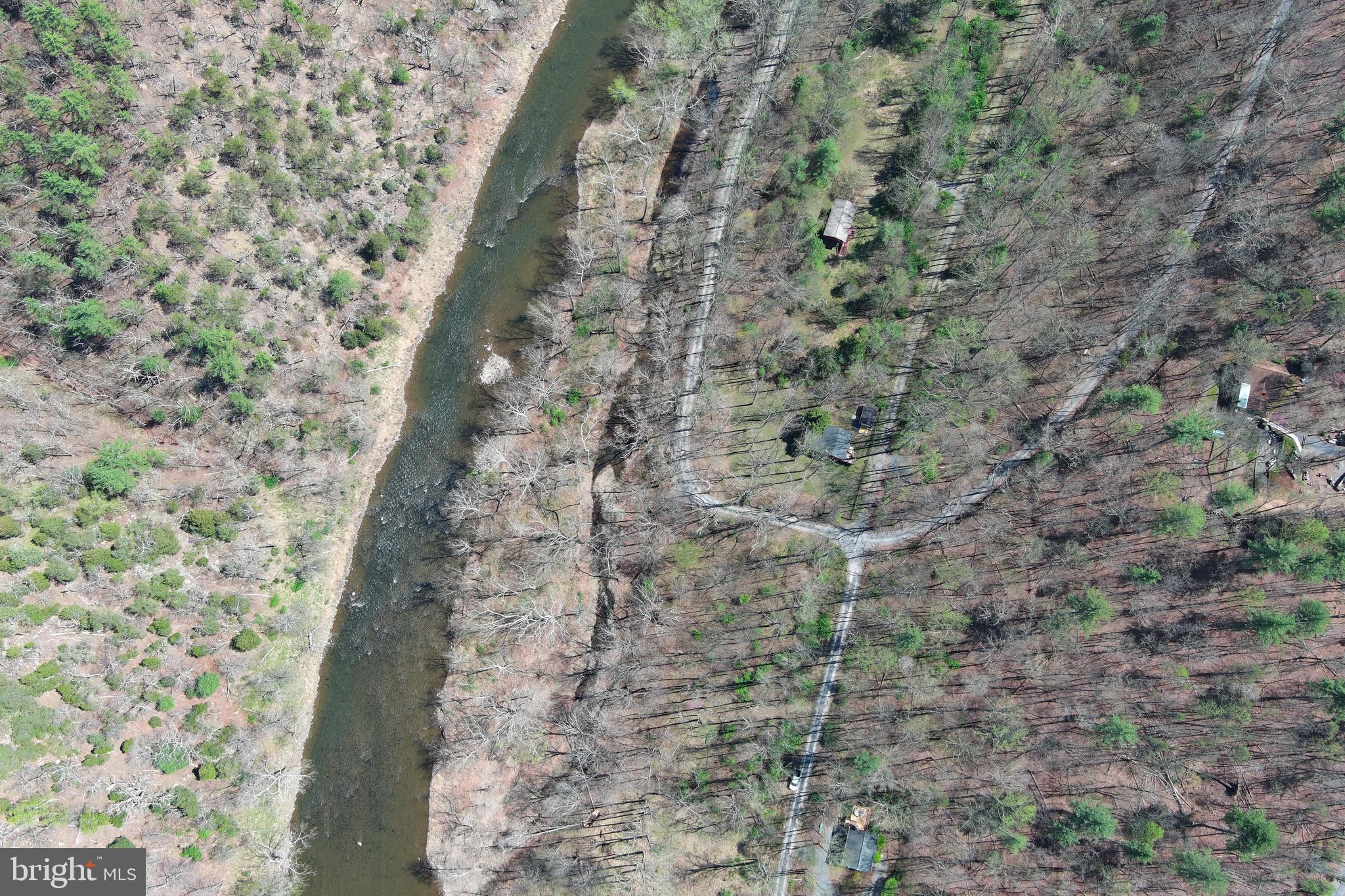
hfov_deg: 63.7
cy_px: 448
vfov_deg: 45.0
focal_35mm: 29
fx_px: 1083
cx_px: 672
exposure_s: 1/561
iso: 100
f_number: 2.8
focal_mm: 10.57
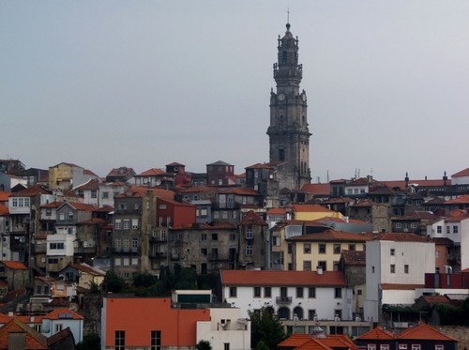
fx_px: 1487
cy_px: 175
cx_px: 234
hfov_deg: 17.9
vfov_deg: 13.4
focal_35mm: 110
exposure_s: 1/200
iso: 100
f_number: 4.5
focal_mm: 19.4
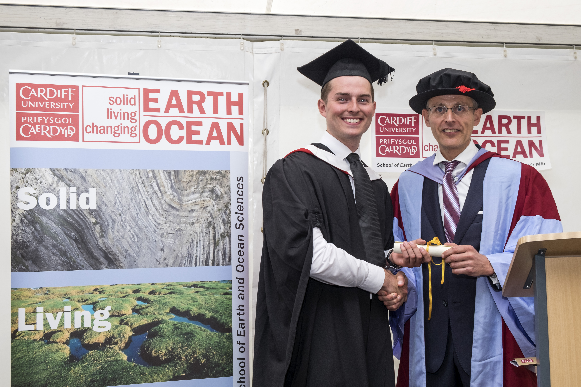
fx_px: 678
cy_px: 194
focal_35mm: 42
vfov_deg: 31.9
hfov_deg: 46.4
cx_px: 290
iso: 400
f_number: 5.6
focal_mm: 27.7
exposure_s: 1/125
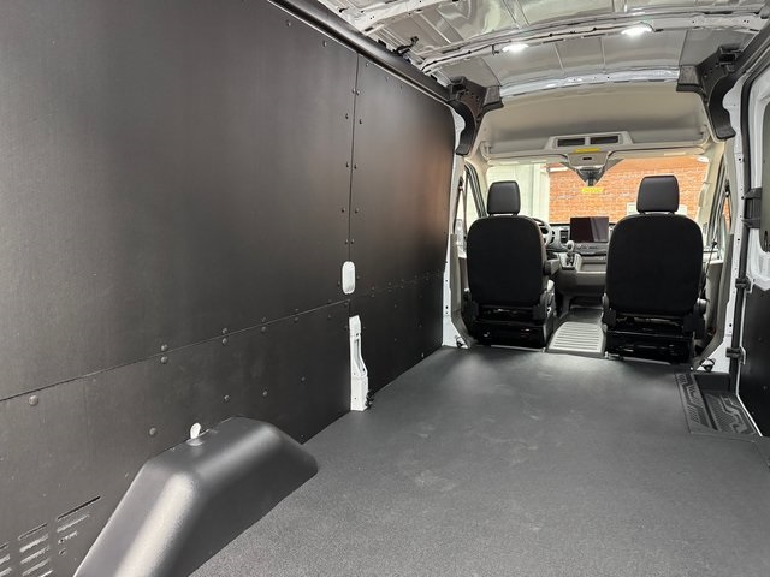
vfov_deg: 56.8
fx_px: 534
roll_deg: +3.3
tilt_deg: -9.7
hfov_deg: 71.6
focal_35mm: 24
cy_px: 288
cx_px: 385
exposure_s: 1/40
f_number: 1.78
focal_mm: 6.76
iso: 800
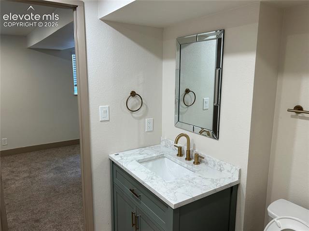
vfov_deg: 53.0
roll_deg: +0.8
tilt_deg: -10.8
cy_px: 116
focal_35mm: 26
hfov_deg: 67.3
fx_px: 232
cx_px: 154
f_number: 1.5
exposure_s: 1/120
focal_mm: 5.7
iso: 100
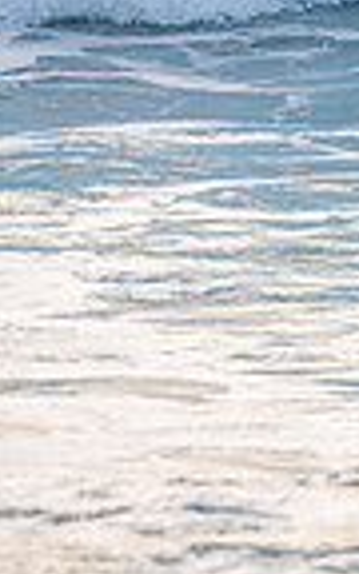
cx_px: 706
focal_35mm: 2047
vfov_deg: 1.0
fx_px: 32044
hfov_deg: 0.6
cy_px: -165
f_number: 5.6
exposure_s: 1/2000
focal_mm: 500
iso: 360
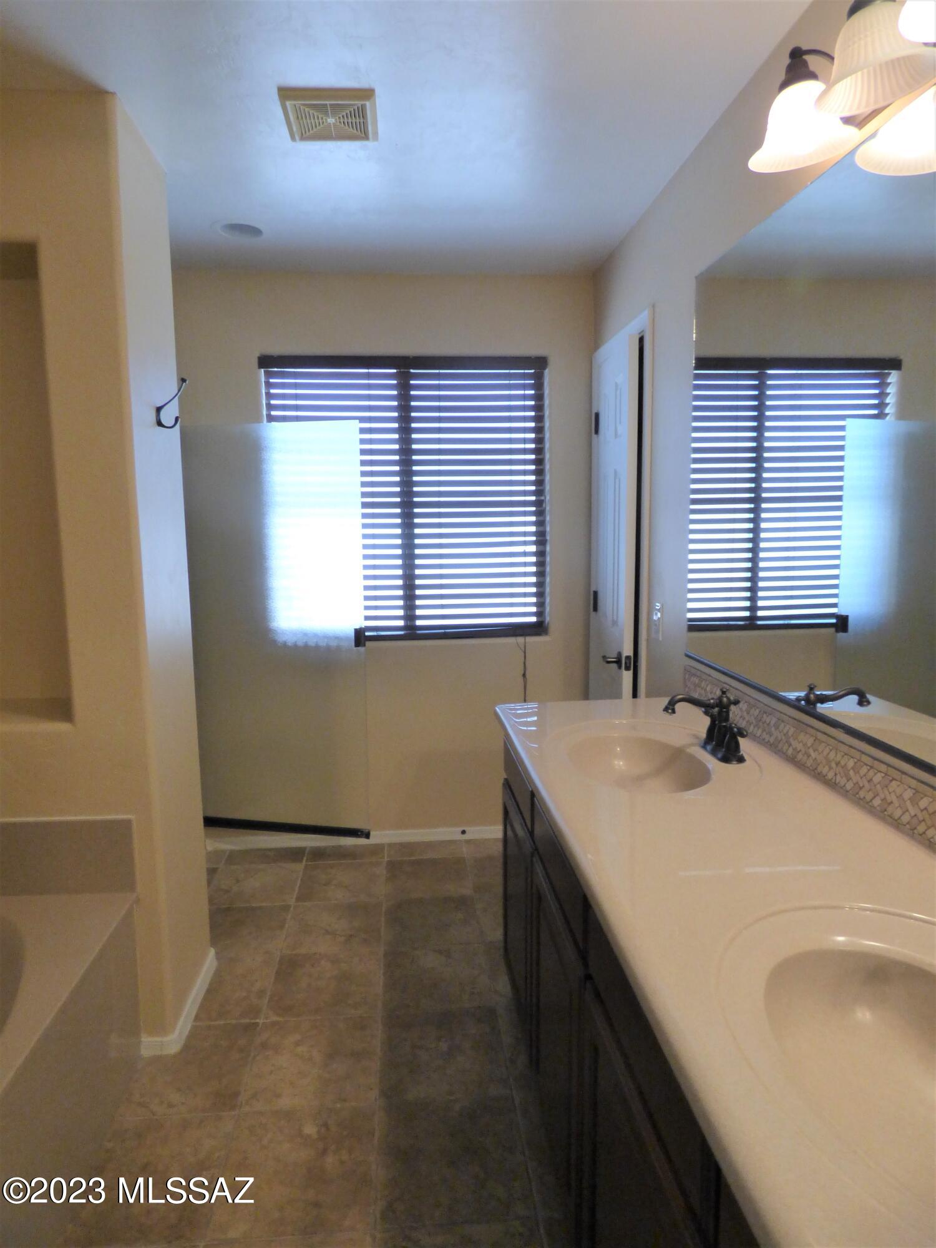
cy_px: 624
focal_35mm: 20
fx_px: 721
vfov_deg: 81.7
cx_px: 468
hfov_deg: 66.0
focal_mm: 3.58
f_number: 2.8
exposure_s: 1/100
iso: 400
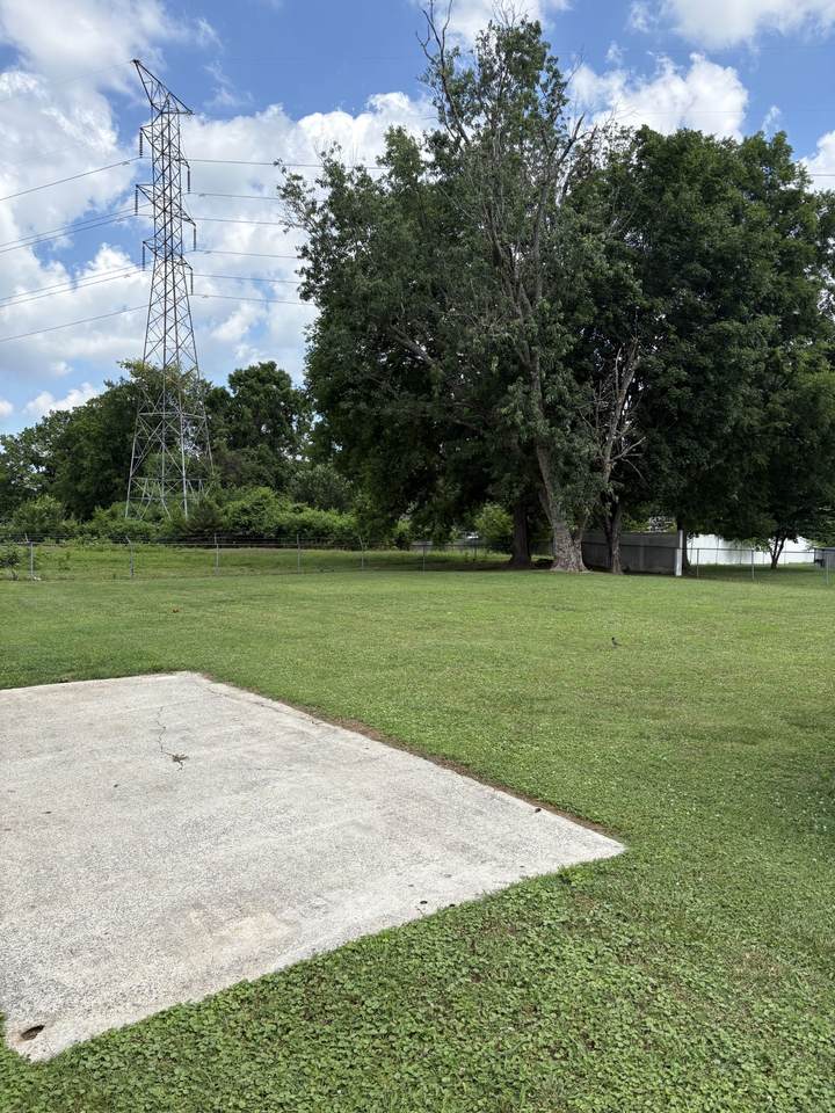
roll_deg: -0.8
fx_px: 836
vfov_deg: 67.3
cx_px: 418
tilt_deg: -1.7
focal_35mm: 26
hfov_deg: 53.1
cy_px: 556
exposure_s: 1/2364
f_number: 1.6
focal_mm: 5.96
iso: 50
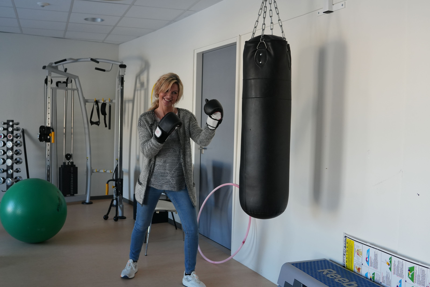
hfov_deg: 53.1
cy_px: 144
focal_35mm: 36
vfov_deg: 36.9
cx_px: 215
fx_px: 430
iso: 640
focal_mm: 24
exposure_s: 1/160
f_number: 4
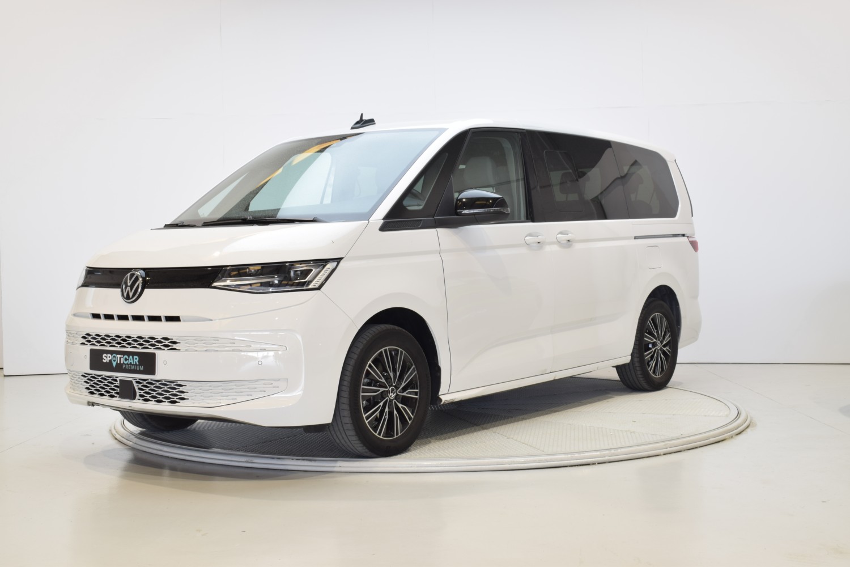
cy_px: 284
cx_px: 425
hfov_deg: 42.3
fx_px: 1098
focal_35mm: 46
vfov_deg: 28.9
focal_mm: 31
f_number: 14
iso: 100
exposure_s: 1/2.5
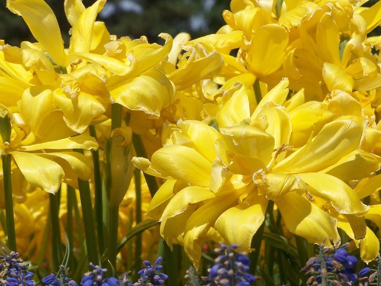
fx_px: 2752
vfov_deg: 5.9
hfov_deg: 7.9
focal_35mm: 250
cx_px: 249
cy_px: 152
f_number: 6.3
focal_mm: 31.3
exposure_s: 1/800
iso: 80
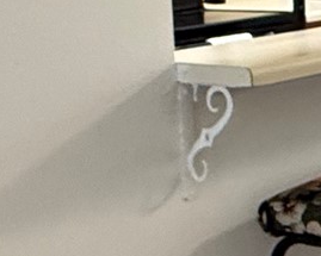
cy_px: -69
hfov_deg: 11.8
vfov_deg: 14.2
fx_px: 988
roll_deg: +0.3
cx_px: 913
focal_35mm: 104
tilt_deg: -2.9
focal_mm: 2.22
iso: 320
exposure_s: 1/60
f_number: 2.2
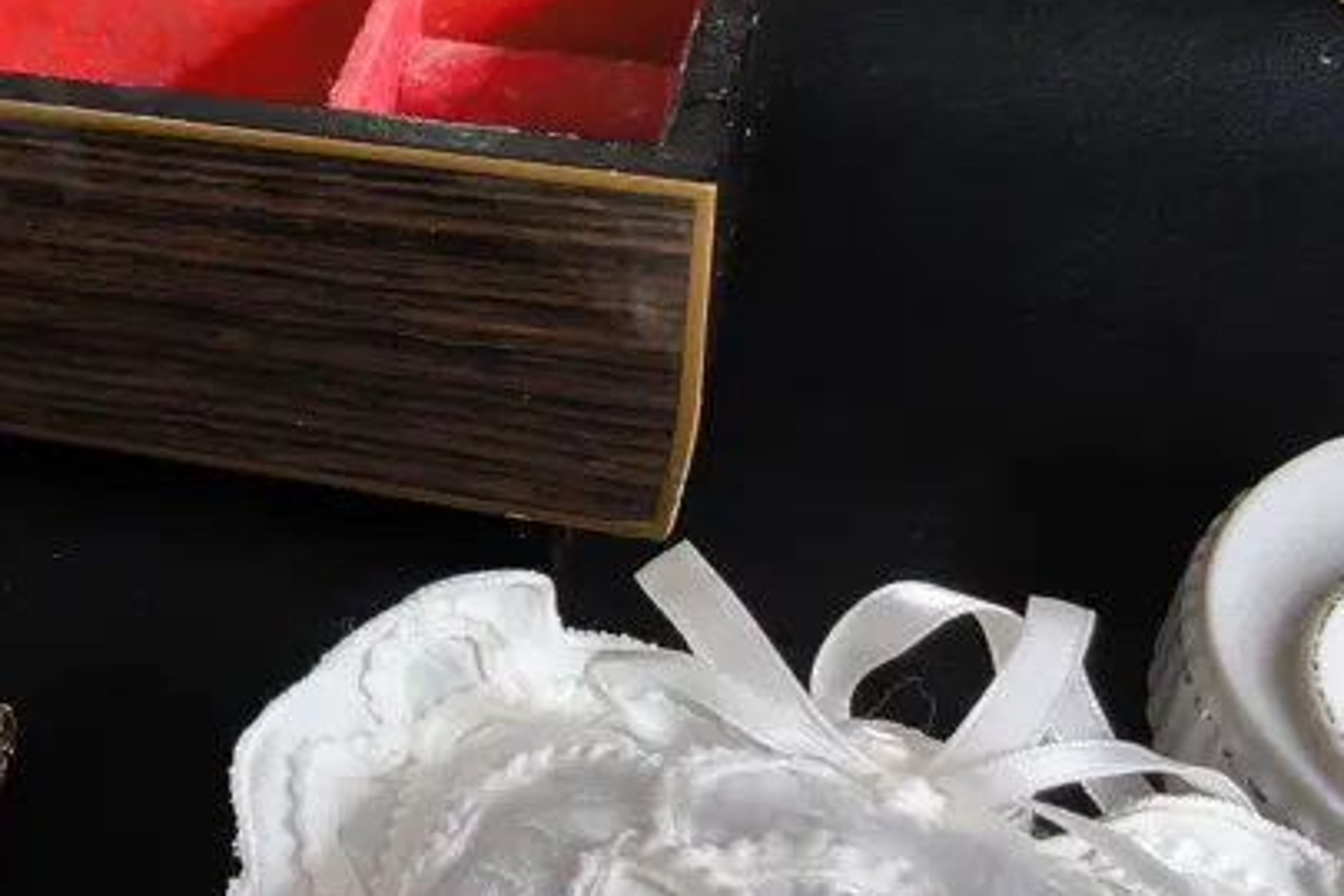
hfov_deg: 27.1
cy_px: 86
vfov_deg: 18.9
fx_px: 2650
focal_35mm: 71
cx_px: 53
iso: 80
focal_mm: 2.87
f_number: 2
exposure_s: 1/100
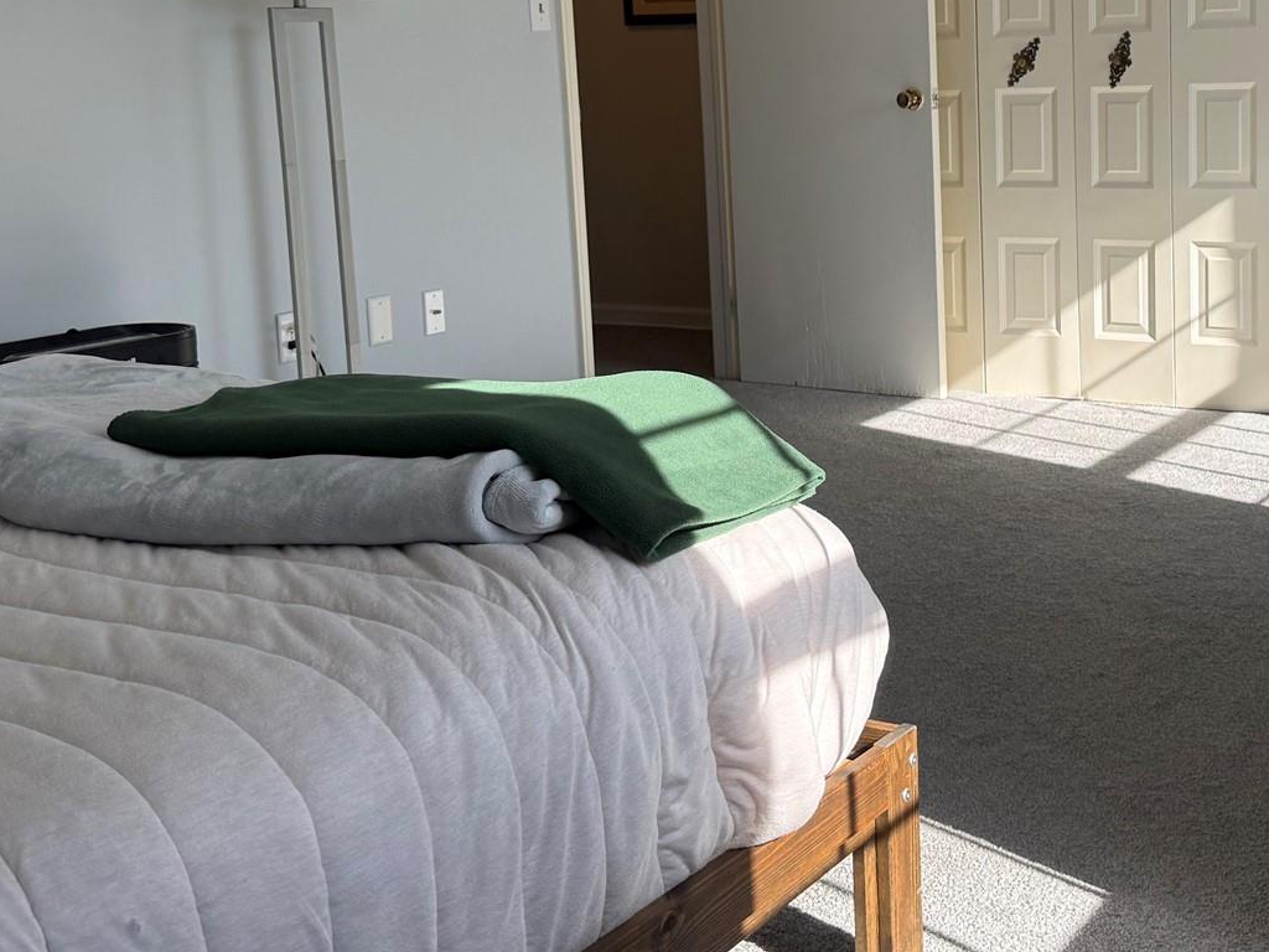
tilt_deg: -6.7
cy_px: 260
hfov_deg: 39.0
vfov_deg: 29.9
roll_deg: +1.7
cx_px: 896
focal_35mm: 48
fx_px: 1760
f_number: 1.78
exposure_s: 1/840
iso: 100
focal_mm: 6.76
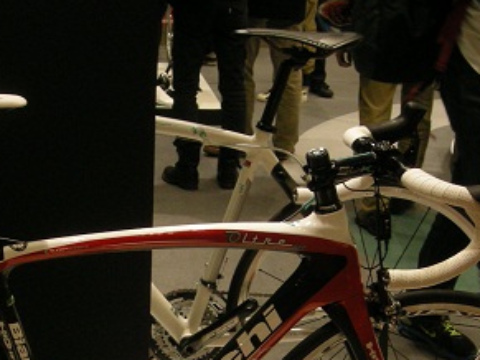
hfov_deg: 26.0
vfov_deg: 19.3
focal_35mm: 74
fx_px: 1026
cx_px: 113
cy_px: 366
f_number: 2.8
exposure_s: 1/53.8
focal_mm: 5.7
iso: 140
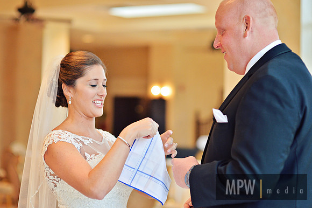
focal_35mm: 85
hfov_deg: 23.9
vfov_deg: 16.1
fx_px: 736
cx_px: 156
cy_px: 104
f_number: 2.2
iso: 1250
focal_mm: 85
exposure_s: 1/200
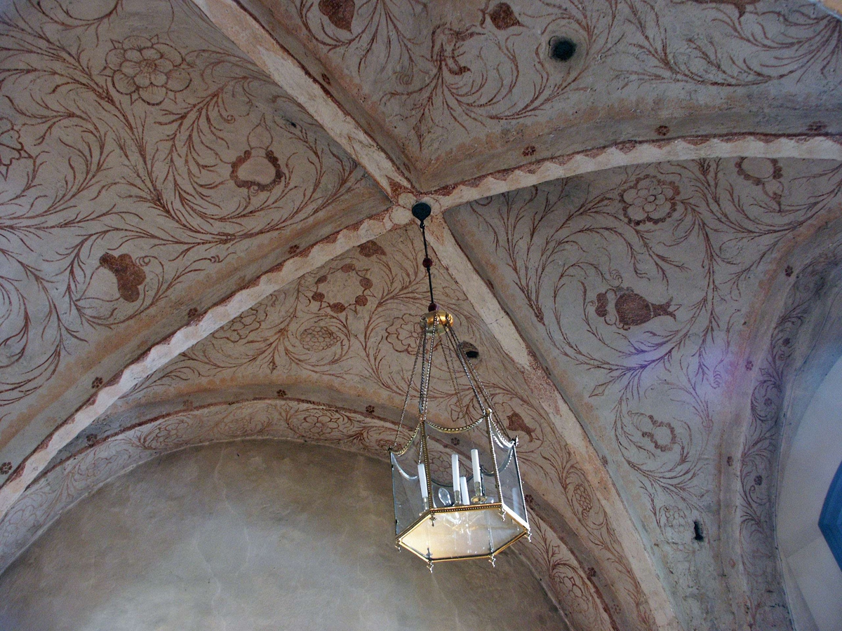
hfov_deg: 63.4
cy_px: 316
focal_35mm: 28
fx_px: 681
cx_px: 421
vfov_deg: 49.7
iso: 200
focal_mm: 7.27
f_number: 2.8
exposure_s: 1/2
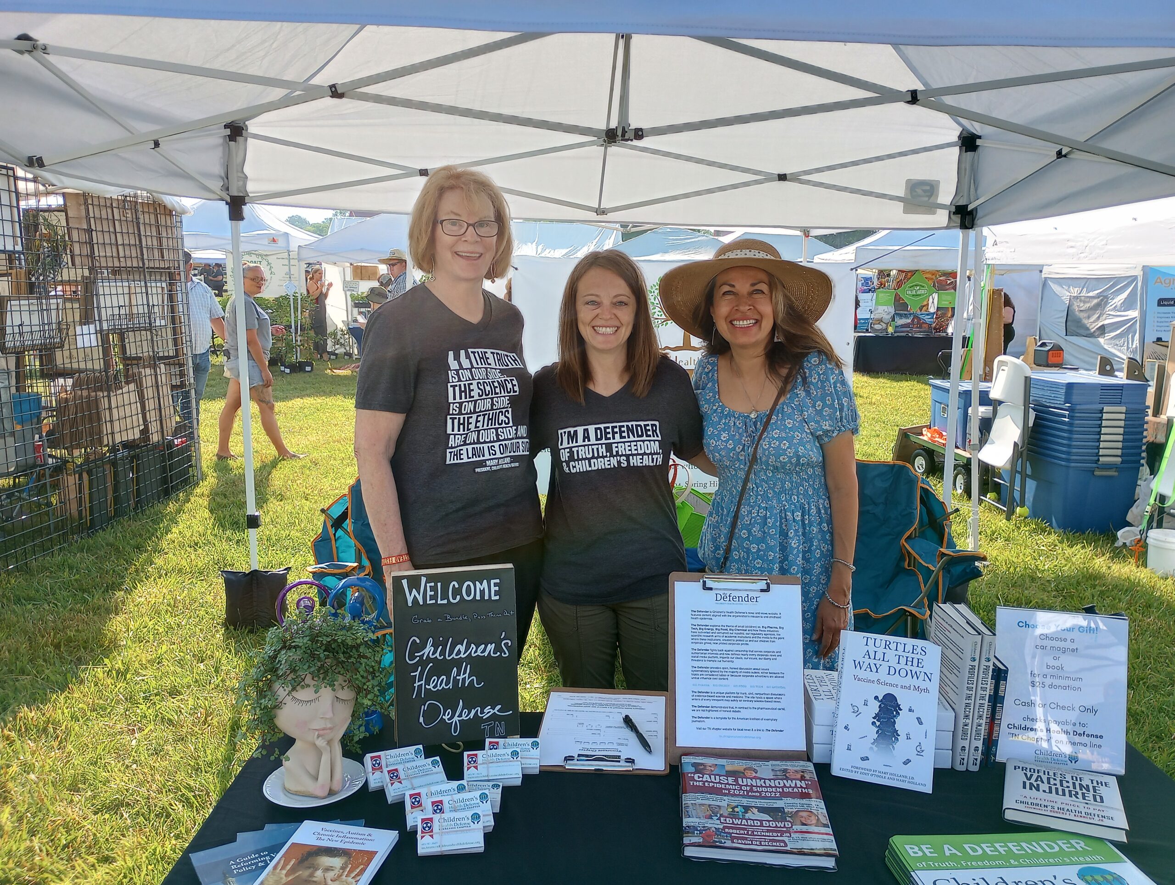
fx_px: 952
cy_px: 442
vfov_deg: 49.9
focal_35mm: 28
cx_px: 588
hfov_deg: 63.4
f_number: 1.8
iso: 111
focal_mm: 4.27
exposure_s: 1/148
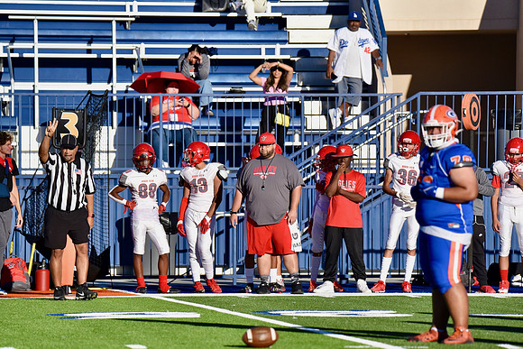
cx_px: 262
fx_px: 4650
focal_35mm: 320
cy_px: 174
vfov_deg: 4.3
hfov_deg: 6.4
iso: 640
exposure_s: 1/4000
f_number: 5.6
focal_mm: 320
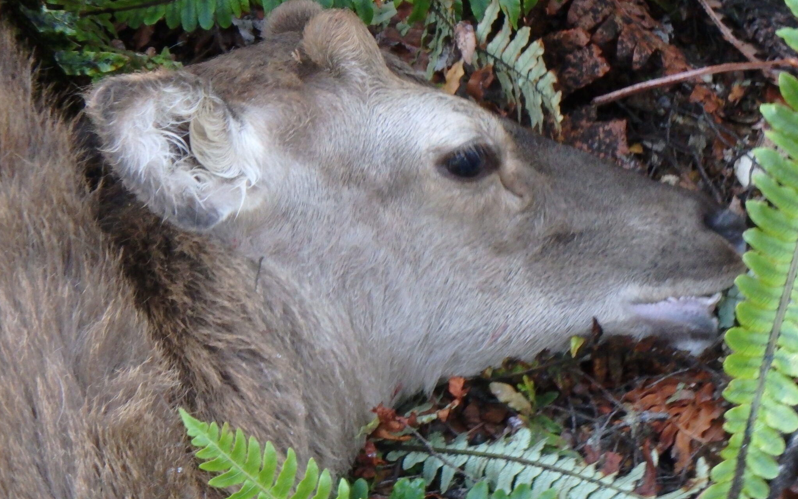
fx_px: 2436
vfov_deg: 11.7
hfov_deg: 18.6
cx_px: 400
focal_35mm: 112
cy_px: 283
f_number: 5.7
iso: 800
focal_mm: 18.7
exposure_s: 1/20
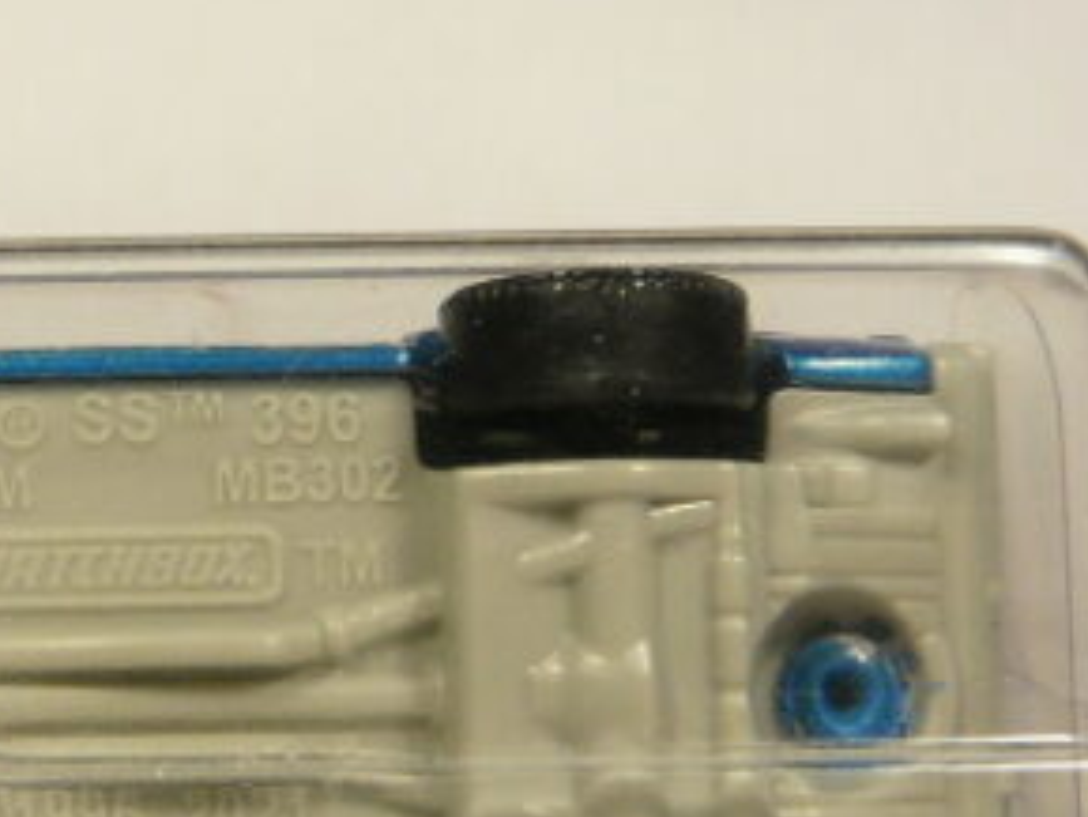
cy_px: 505
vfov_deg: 18.2
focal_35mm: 81
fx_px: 2547
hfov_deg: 23.3
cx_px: 56
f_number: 2.8
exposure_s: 1/80
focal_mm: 4.6
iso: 100
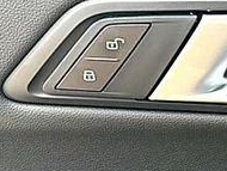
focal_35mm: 92
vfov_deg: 15.9
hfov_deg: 19.2
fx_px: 604
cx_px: 319
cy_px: 148
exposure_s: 1/299
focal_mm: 6.86
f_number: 1.78
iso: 100
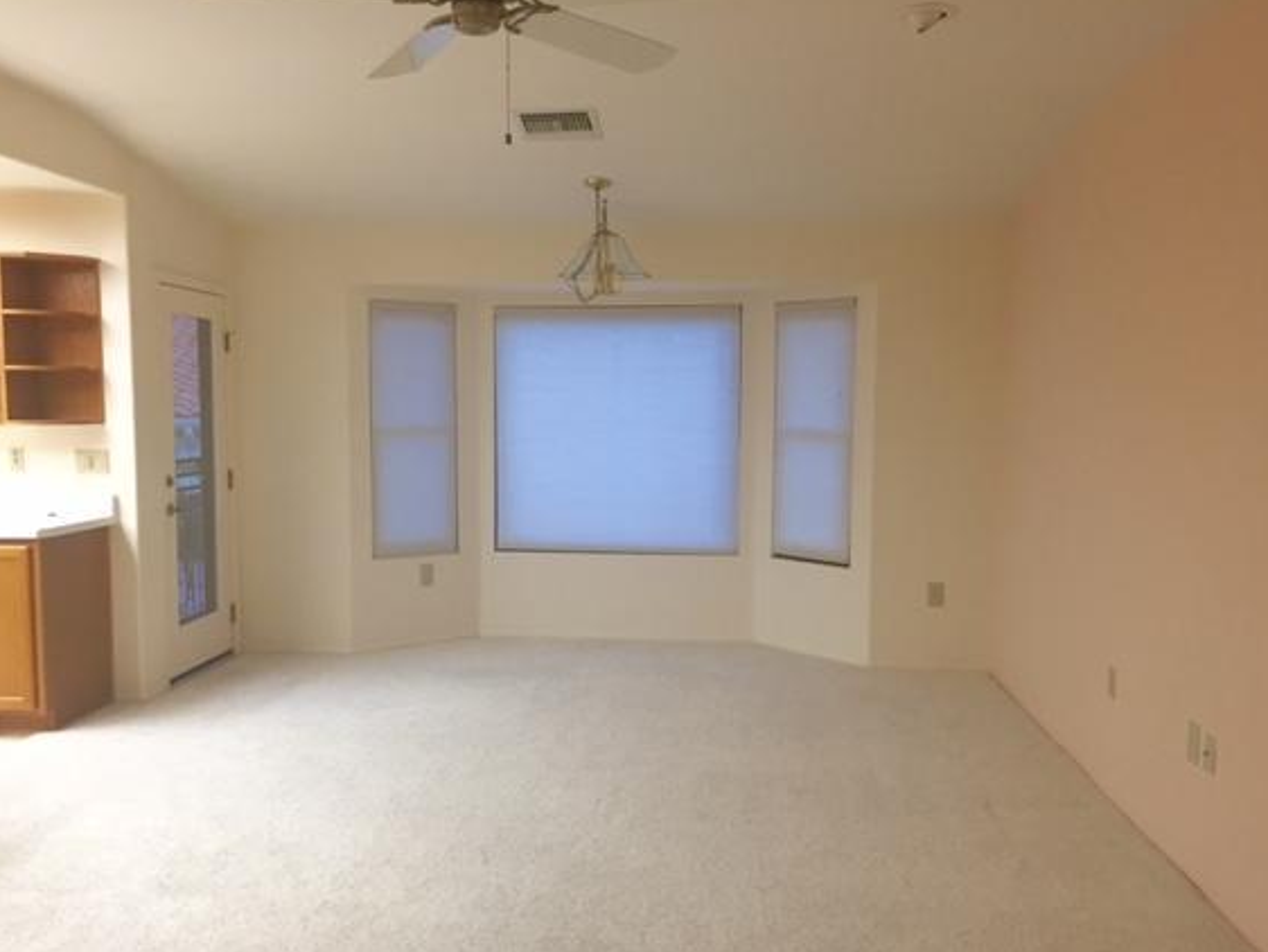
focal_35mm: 33
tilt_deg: -6.7
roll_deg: -1.3
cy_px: 528
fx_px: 1209
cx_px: 607
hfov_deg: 55.3
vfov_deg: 42.9
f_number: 2.2
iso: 64
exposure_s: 1/30
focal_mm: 4.15
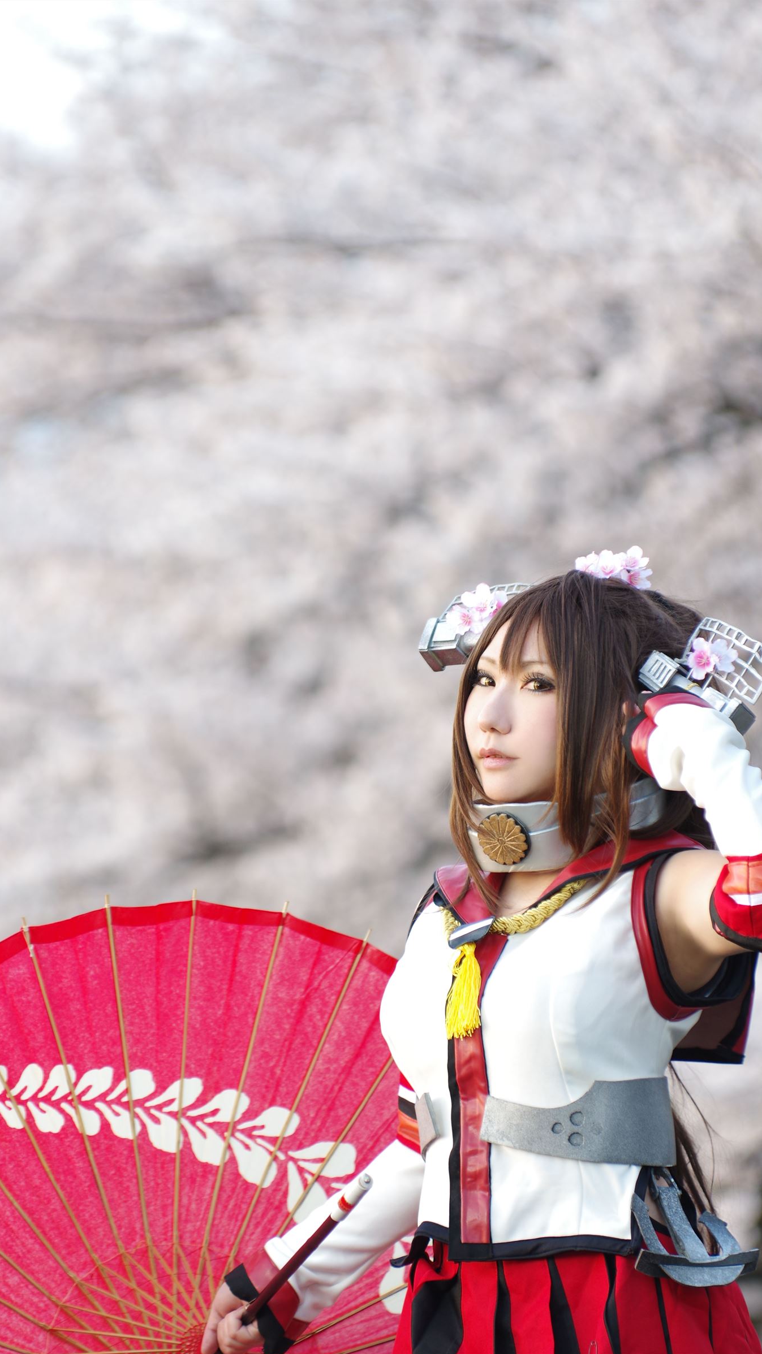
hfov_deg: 6.3
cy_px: 678
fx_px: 6933
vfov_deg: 11.2
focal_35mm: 193
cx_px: 359
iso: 200
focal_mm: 123
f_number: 3.5
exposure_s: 1/50
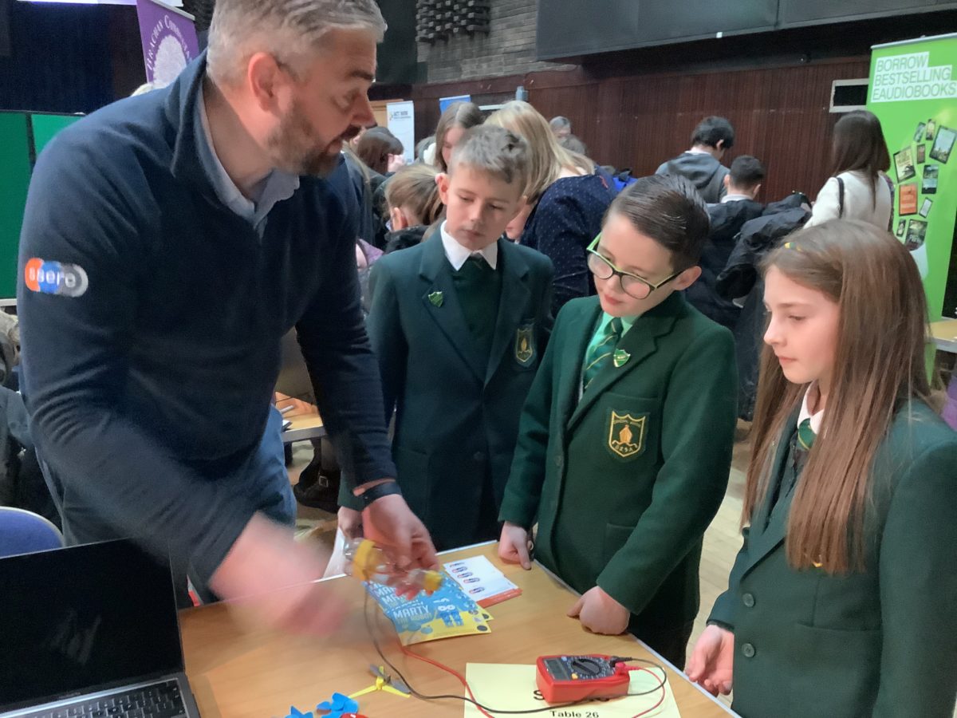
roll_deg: -1.7
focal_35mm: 31
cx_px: 478
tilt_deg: -14.4
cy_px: 359
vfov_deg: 45.4
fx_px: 857
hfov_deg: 58.4
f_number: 2.4
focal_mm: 3.3
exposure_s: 1/25
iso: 500
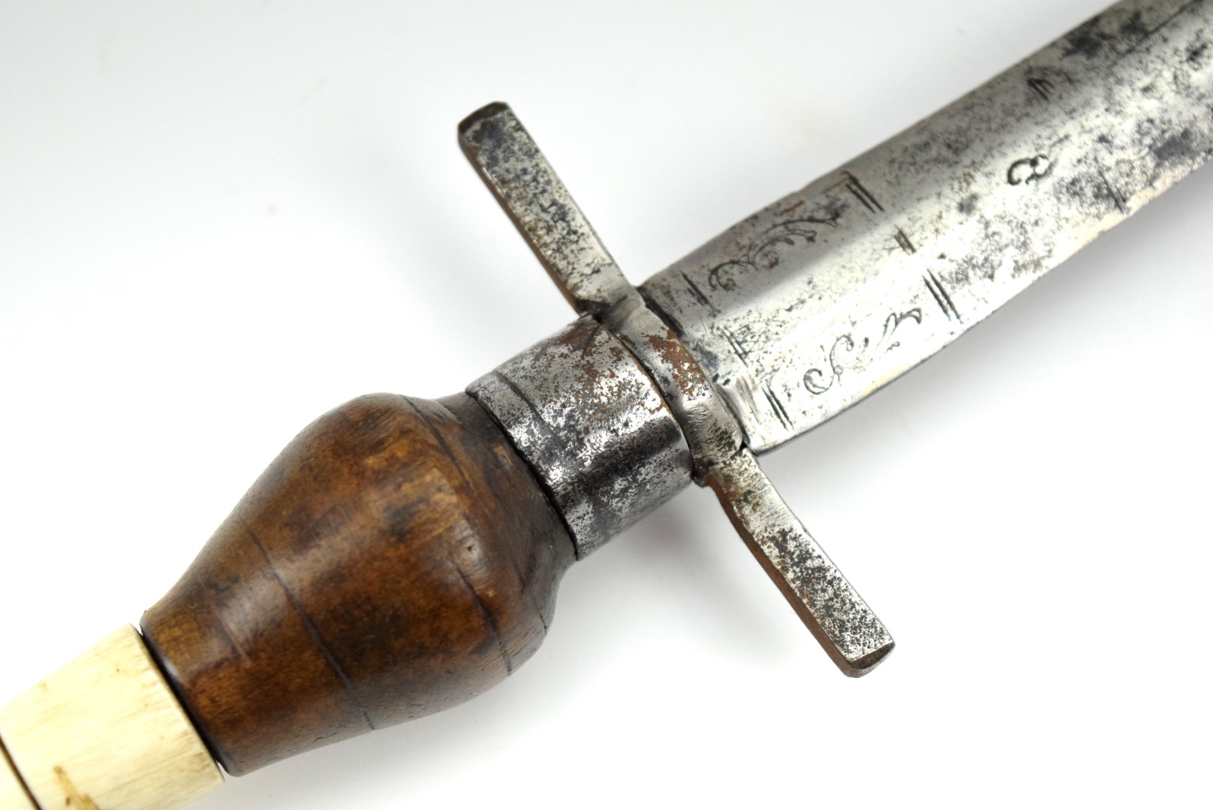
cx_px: 606
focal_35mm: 82
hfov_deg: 24.6
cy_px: 405
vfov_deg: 16.6
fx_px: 2782
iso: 1600
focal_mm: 55
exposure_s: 1/2000
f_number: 5.6
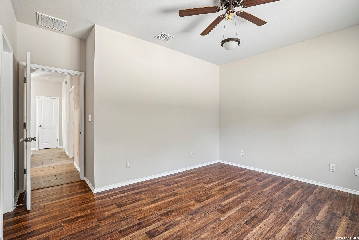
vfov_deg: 73.7
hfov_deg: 96.7
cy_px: 120
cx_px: 180
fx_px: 160
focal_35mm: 16
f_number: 8
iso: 400
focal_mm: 16
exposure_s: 1/2
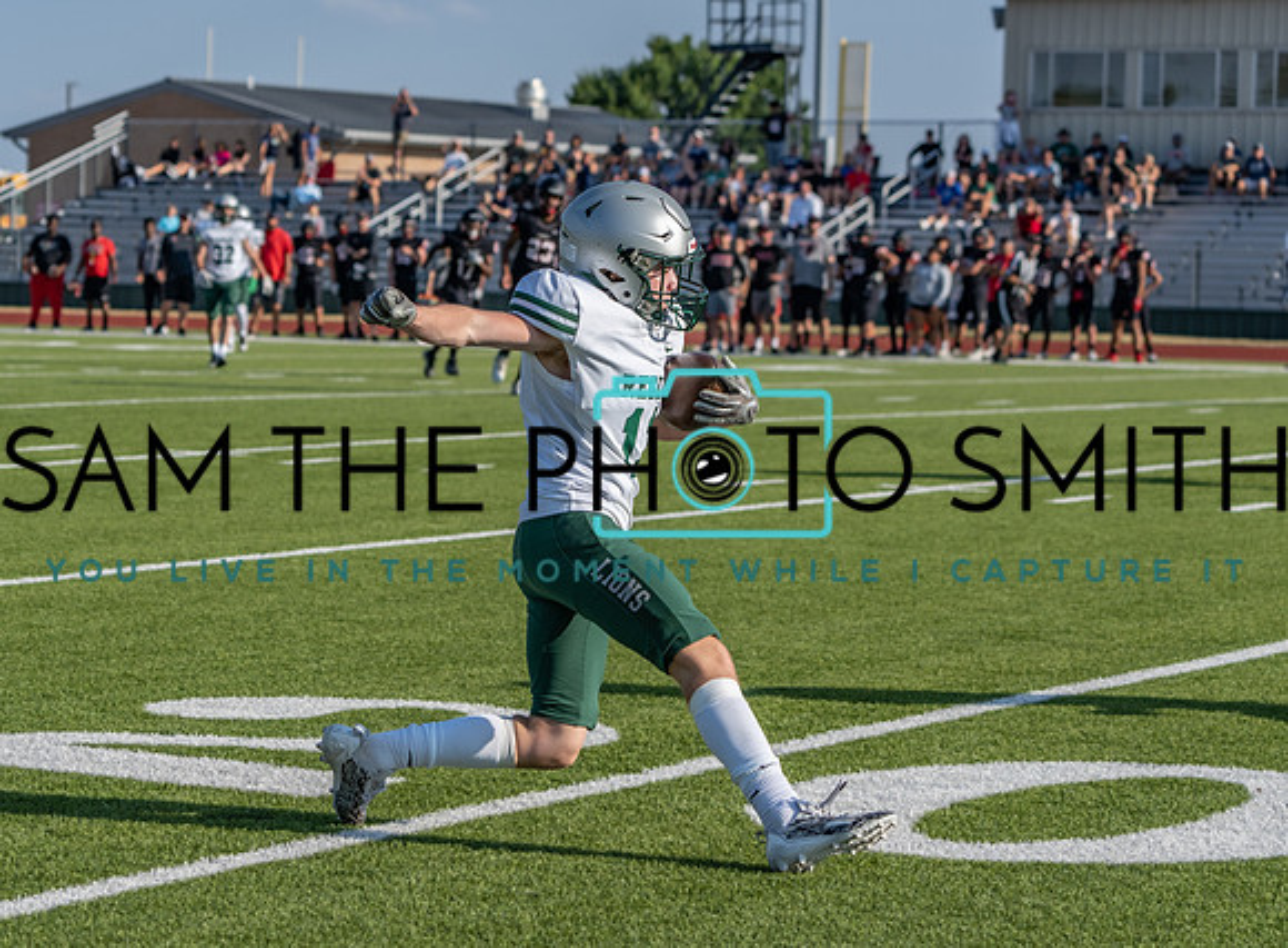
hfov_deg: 17.3
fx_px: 4220
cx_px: 538
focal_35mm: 114
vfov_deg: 12.8
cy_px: 458
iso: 160
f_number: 5.6
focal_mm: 100
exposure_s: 1/1250
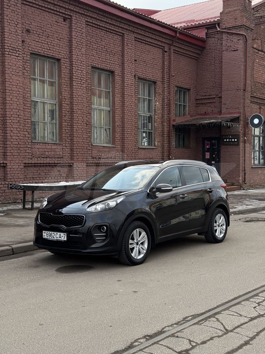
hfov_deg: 30.3
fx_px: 490
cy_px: 177
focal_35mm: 48
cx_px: 132
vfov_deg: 39.7
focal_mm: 6.76
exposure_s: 1/507
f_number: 1.78
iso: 64
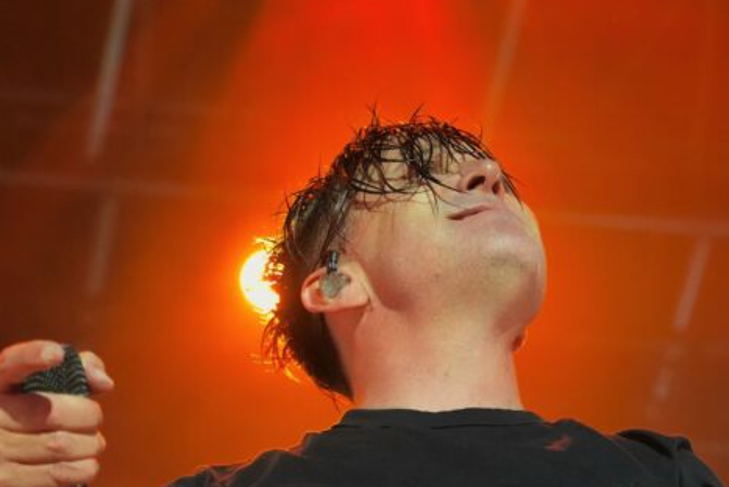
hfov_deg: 9.7
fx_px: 4295
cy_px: 351
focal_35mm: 212
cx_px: 393
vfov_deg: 6.5
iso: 4000
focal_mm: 86
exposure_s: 1/160
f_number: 5
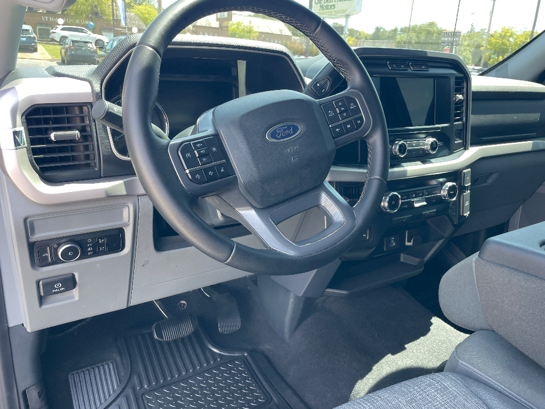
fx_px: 409
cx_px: 272
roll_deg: -2.5
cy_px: 204
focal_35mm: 26
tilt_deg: -17.9
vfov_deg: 53.1
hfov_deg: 67.3
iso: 80
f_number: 1.6
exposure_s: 1/121
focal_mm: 4.2
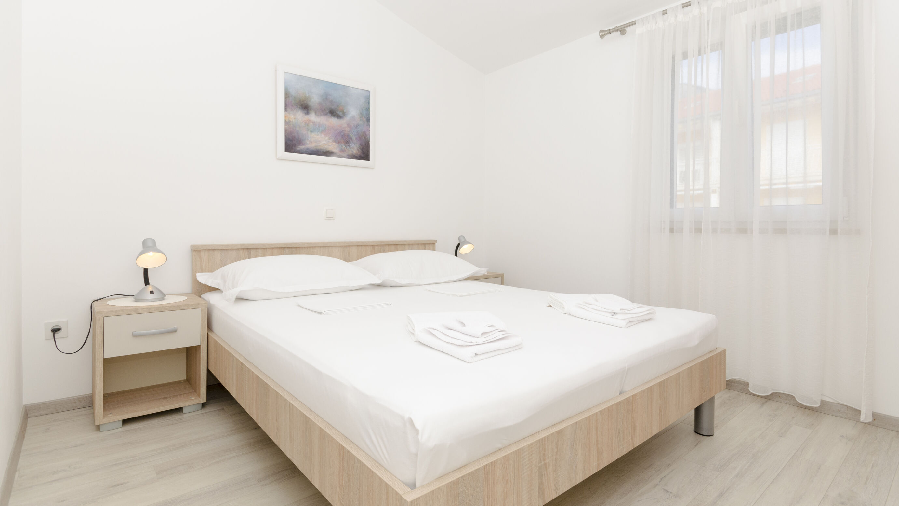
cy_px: 229
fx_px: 435
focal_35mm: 18
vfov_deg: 60.2
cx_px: 448
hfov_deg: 91.8
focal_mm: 11.5
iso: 250
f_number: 8
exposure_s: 1/200
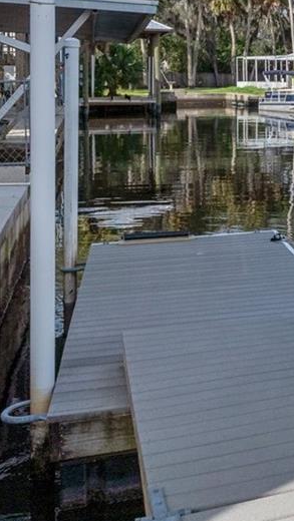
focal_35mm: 58
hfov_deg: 17.6
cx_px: 496
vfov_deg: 33.9
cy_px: 44
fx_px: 803
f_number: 8
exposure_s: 1/500
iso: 320
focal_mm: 12
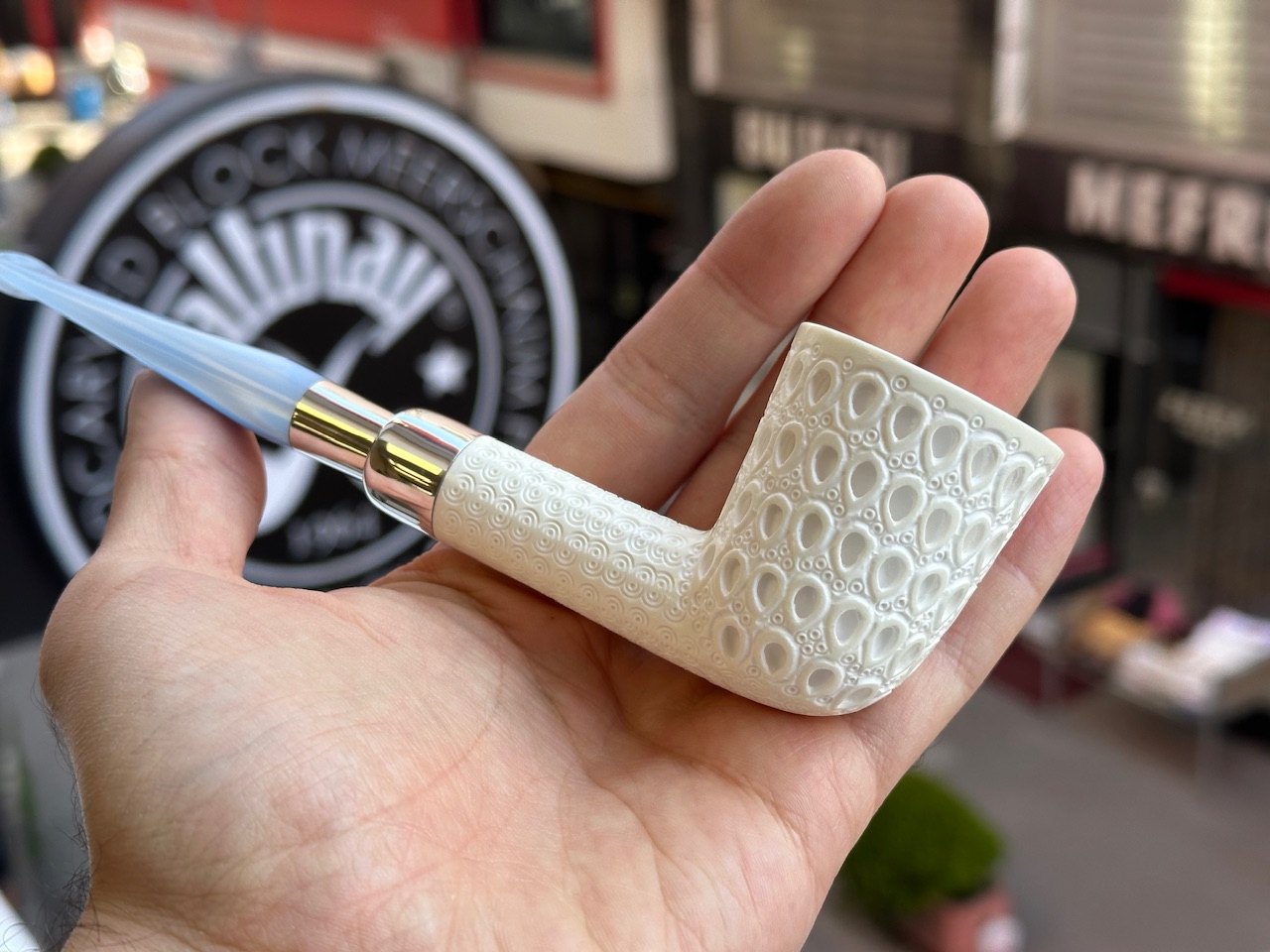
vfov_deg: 30.3
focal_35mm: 48
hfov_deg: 39.7
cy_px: 476
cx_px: 635
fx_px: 1761
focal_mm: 6.86
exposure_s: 1/404
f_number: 1.78
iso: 64
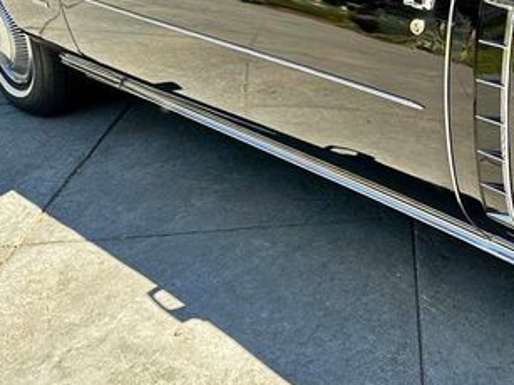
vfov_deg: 28.0
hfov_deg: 36.3
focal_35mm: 50
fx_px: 742
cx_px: 445
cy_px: 42
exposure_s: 1/475
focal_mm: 6.86
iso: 80
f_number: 1.78
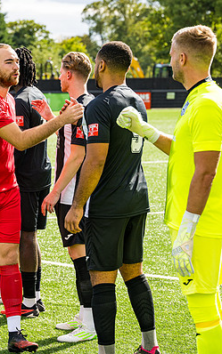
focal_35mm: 127
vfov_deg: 16.4
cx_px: -20
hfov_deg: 10.2
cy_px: 176
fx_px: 1229
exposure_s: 1/1000
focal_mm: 70
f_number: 4
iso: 100
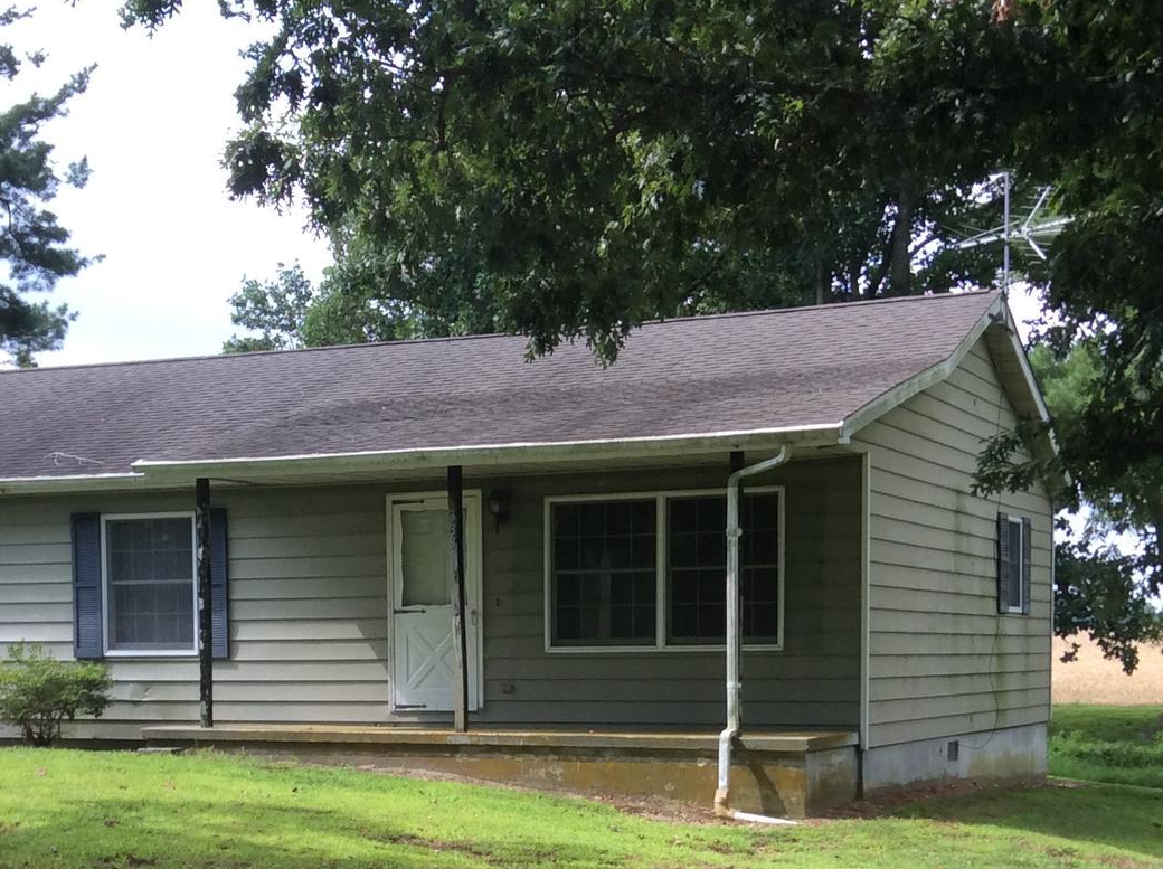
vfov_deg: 22.7
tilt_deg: -7.0
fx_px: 2114
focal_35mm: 63
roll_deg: +0.8
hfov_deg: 30.7
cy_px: 759
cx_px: 481
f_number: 2.4
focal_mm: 3.3
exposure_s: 1/433
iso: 32
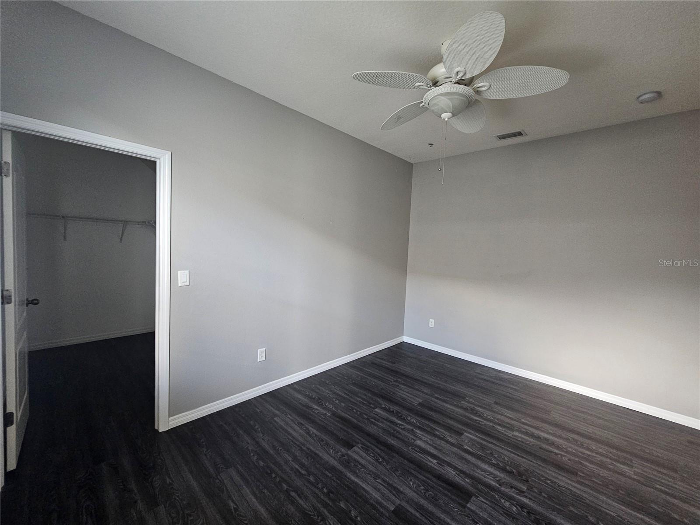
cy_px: 262
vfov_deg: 89.9
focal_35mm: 13
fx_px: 263
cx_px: 350
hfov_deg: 106.2
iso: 500
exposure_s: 1/30
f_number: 2.2
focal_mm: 2.2
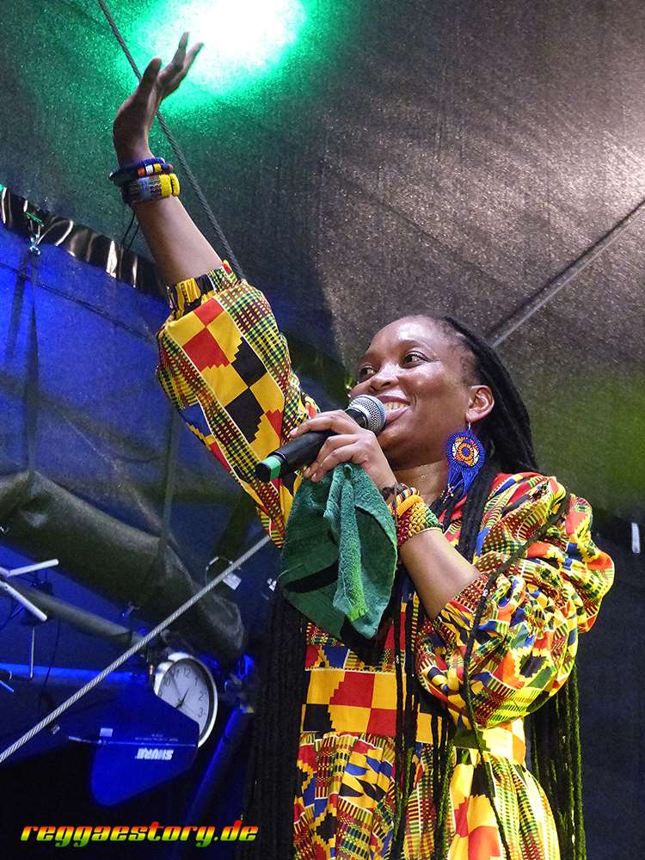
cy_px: 430
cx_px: 322
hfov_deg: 13.6
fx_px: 2708
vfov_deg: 18.0
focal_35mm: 109
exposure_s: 1/160
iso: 1600
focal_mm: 19.6
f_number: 2.8
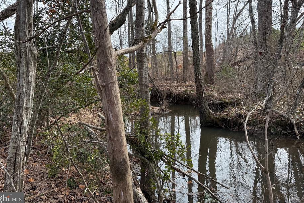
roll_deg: +1.7
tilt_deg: -1.1
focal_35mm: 28
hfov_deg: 65.5
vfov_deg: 46.1
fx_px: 236
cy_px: 78
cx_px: 153
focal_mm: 6.76
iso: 100
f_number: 1.78
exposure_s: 1/1250
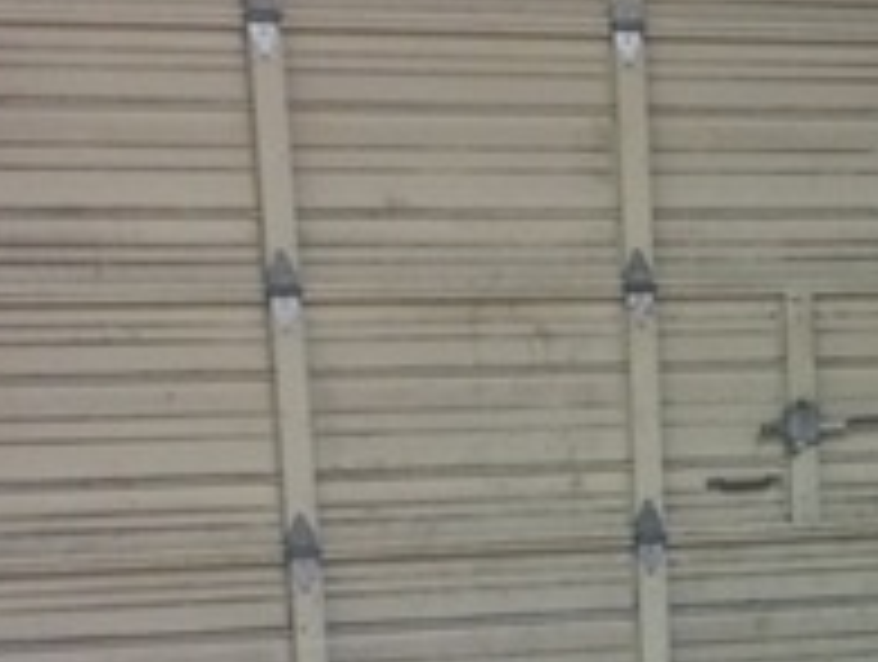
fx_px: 2414
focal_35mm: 95
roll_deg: +0.7
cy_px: 680
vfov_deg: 15.3
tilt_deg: -13.3
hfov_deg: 19.2
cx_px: 1121
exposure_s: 1/24
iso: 320
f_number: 2.2
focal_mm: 4.15
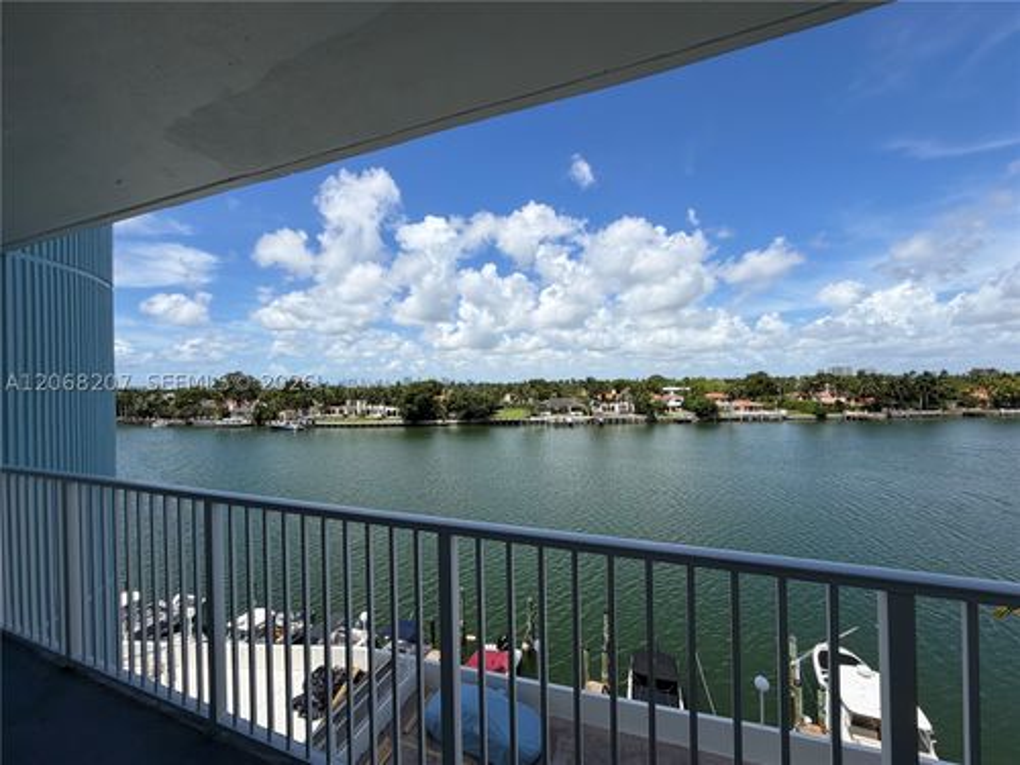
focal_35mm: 14
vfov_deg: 85.7
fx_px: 413
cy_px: 382
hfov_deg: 102.1
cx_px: 510
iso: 20
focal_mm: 2.22
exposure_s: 1/1167
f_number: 2.2
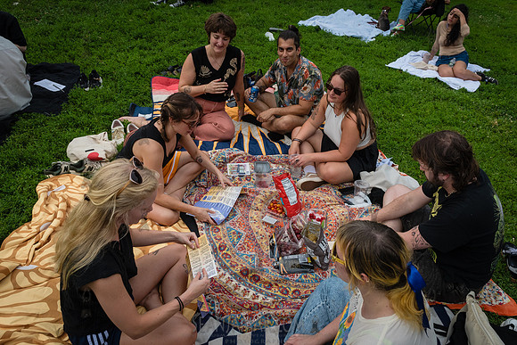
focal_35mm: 28
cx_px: 272
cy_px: 157
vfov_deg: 47.0
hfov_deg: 66.2
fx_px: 396
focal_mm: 24
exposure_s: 1/3200
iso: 1000
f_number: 5
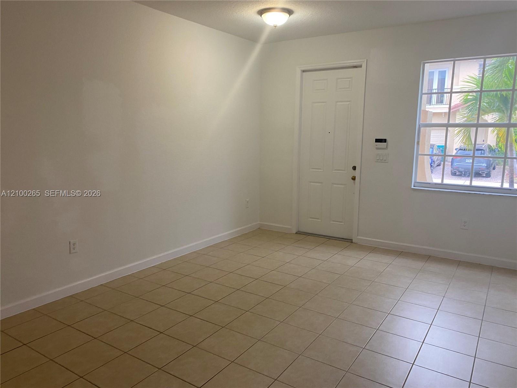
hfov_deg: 67.3
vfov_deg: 53.1
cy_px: 194
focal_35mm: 26
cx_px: 258
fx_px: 388
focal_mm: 4.25
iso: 100
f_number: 1.8
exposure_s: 1/60
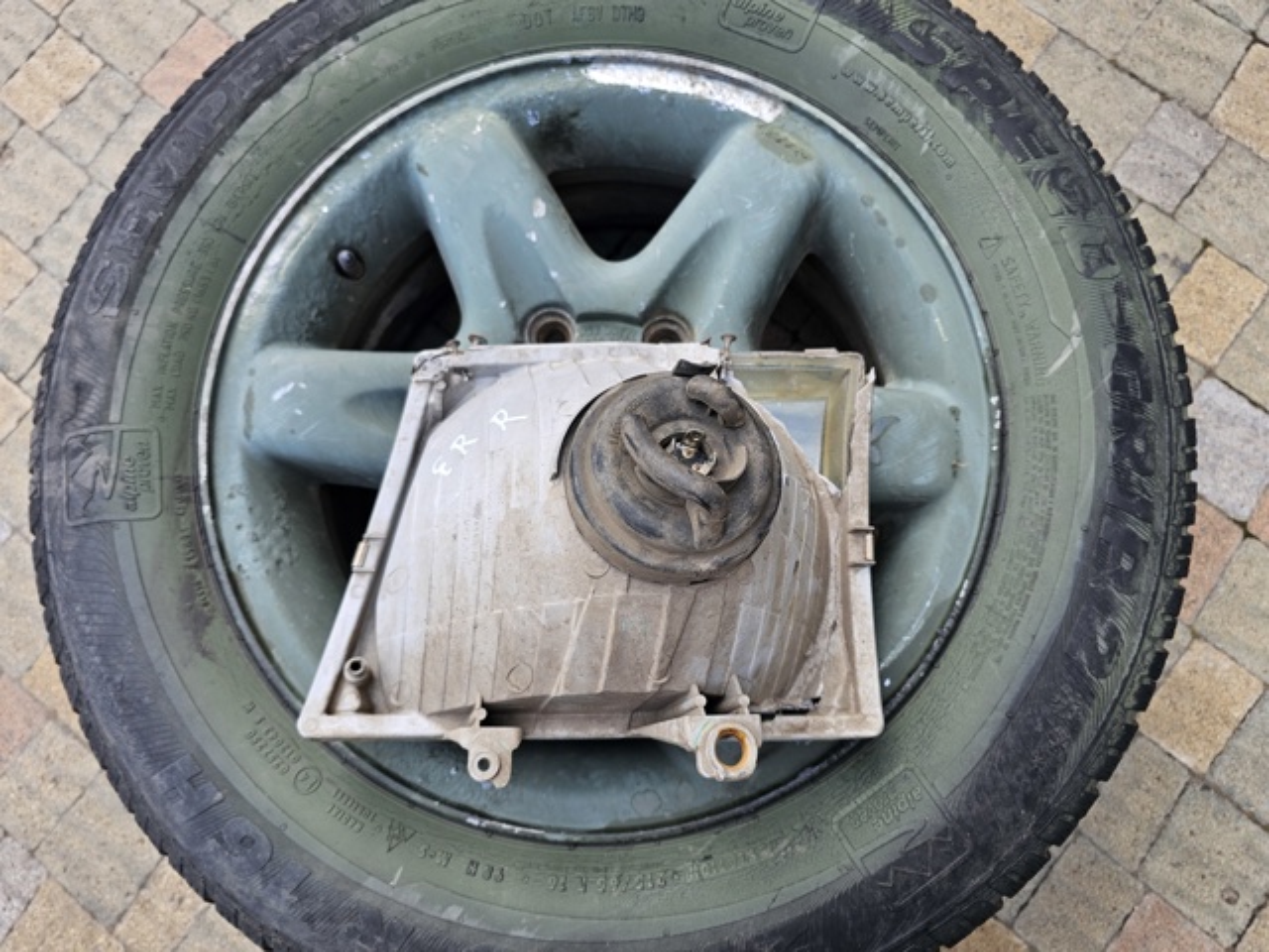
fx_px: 843
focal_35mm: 23
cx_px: 634
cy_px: 476
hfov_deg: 73.9
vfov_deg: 58.9
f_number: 1.7
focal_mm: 6.3
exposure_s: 1/111
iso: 10
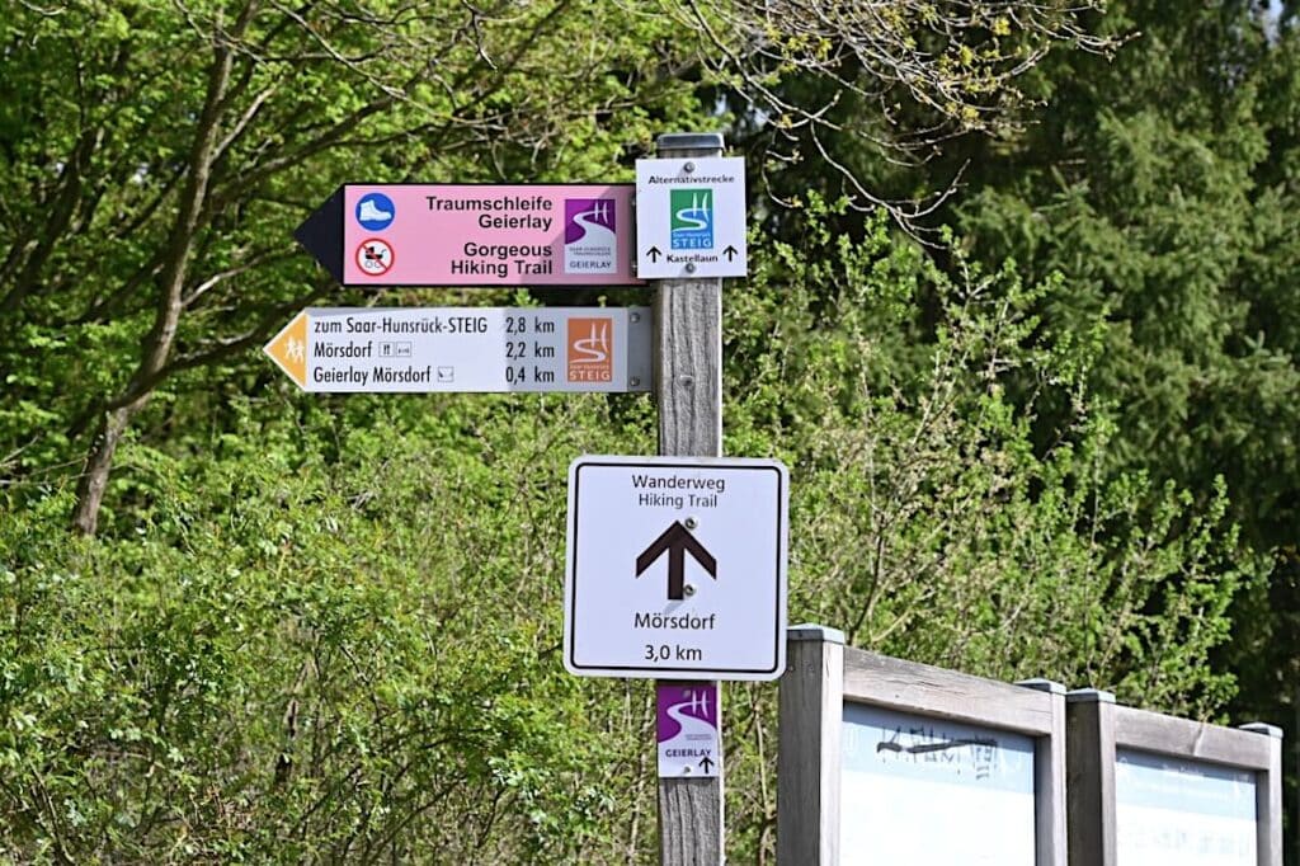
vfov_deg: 22.6
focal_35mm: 60
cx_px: 650
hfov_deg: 33.4
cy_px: 433
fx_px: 2166
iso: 100
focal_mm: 60
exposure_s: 1/320
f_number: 6.3
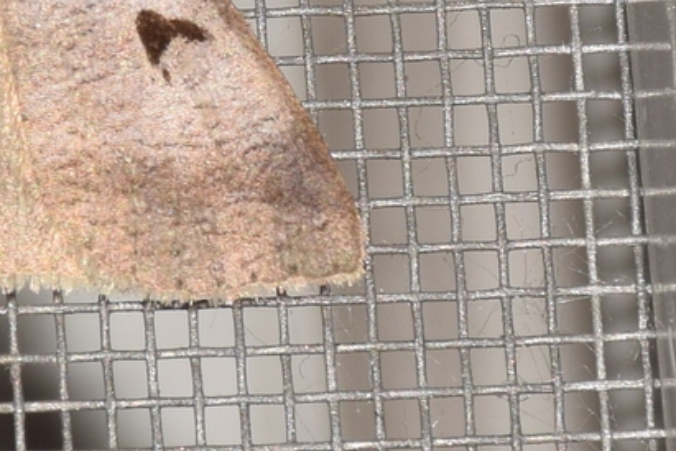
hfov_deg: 4.2
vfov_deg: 2.8
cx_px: -5
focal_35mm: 491
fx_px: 9219
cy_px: -25
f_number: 13
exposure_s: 1/160
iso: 100
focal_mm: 140
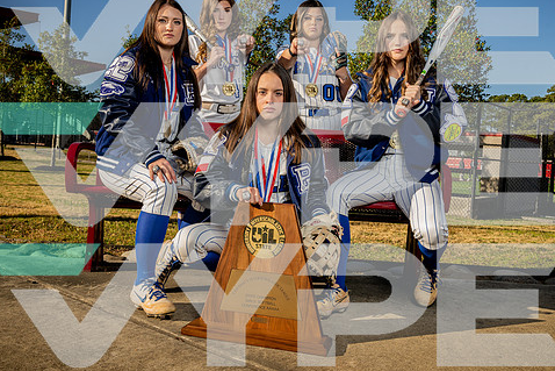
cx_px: 279
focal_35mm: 34
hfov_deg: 55.8
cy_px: 165
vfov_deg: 38.9
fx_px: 524
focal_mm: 28
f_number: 10
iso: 200
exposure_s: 1/250
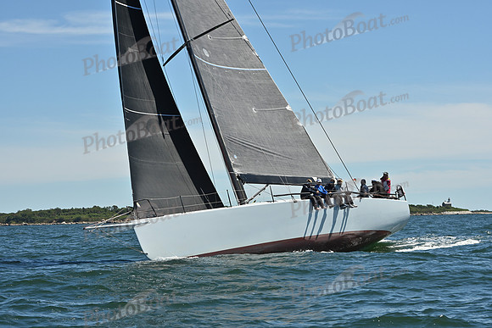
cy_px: 164
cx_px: 246
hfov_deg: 20.4
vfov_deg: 13.7
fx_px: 1367
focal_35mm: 100
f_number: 11
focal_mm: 100
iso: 320
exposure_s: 1/800
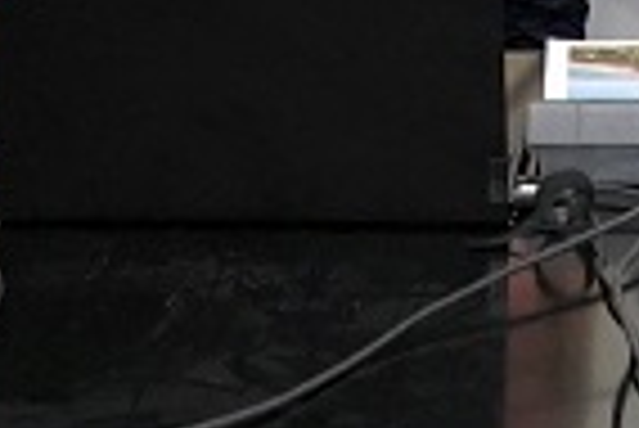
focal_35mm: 169
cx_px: 662
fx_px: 3003
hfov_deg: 12.0
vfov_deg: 7.4
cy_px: -759
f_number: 4
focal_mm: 20
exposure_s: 1/160
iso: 5000
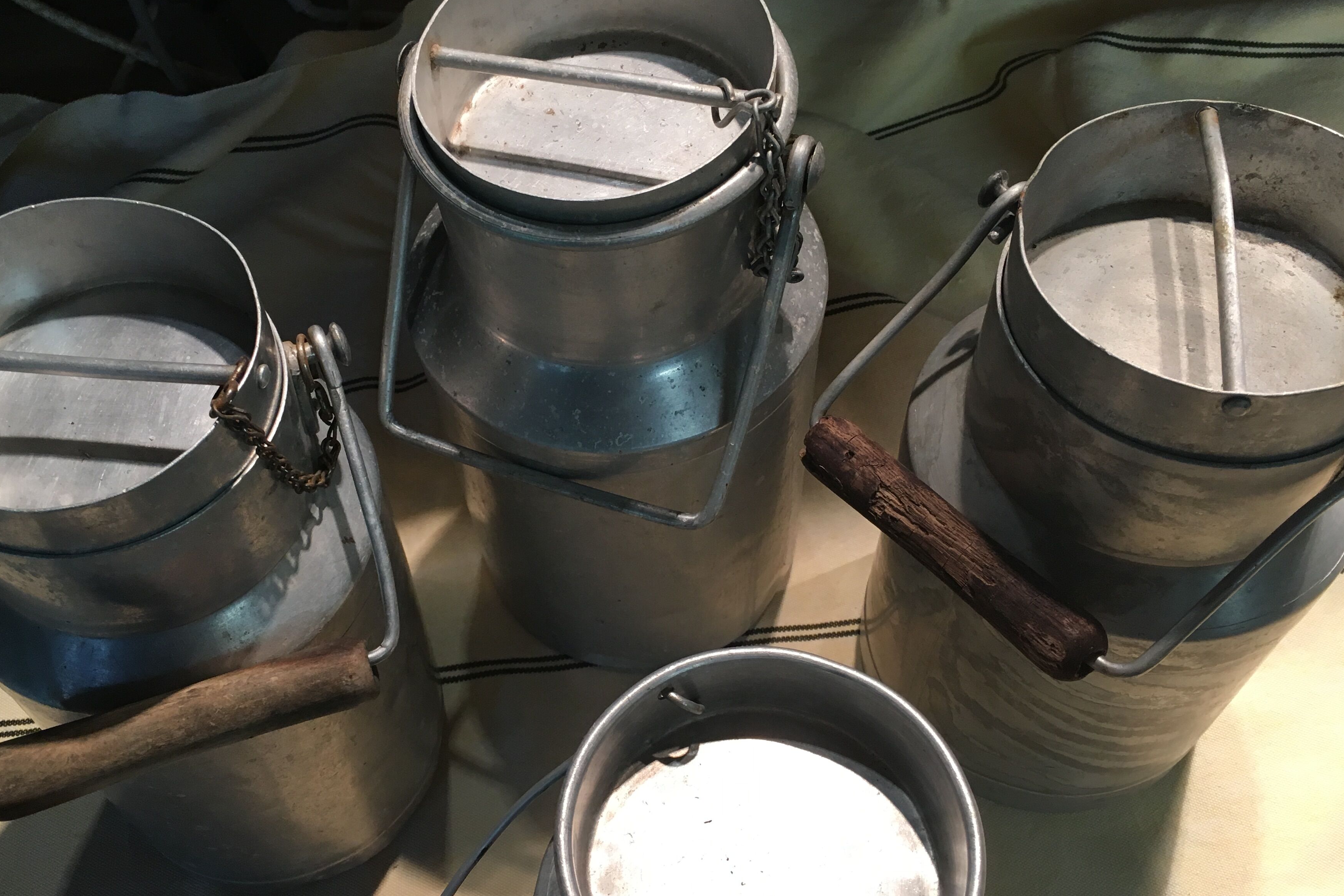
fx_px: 1306
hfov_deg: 54.4
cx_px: 618
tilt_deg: -56.4
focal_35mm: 35
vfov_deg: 37.8
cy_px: 490
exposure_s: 1/33
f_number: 2.2
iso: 50
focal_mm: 4.15
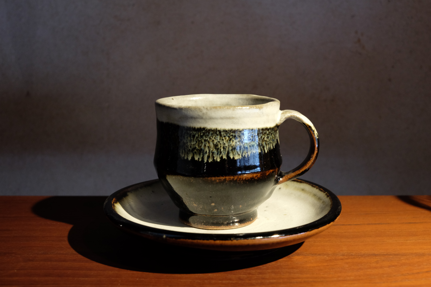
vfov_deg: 32.6
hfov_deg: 47.4
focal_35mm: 41
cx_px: 216
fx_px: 491
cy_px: 144
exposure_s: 1/56
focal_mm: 27
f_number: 5.6
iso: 1600
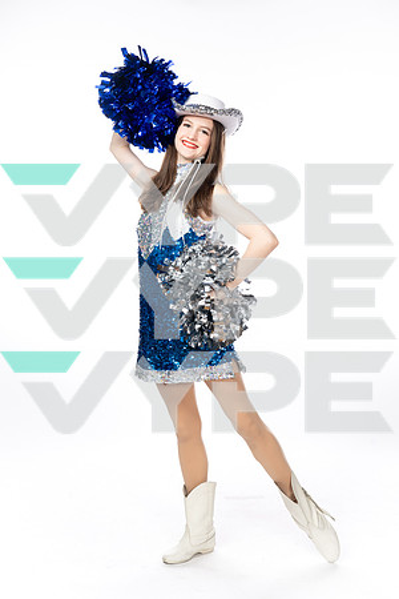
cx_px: 200
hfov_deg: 24.6
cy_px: 300
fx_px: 914
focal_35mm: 55
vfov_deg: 36.2
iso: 640
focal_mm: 55
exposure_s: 1/250
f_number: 8
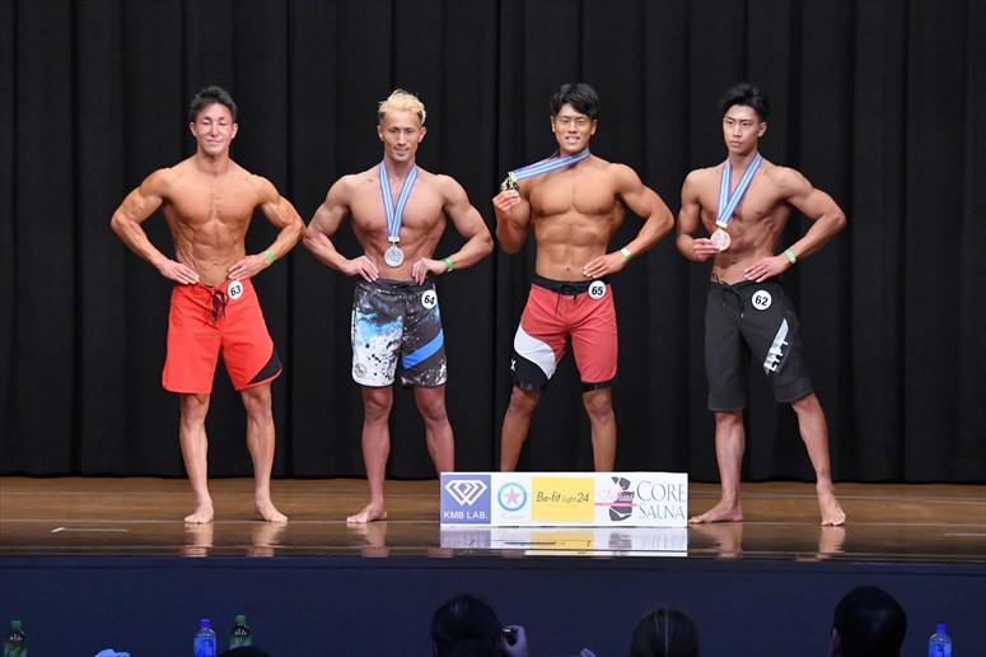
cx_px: 493
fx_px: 4599
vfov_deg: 8.2
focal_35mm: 168
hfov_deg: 12.2
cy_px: 328
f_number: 5.6
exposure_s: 1/400
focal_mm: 112
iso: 8000
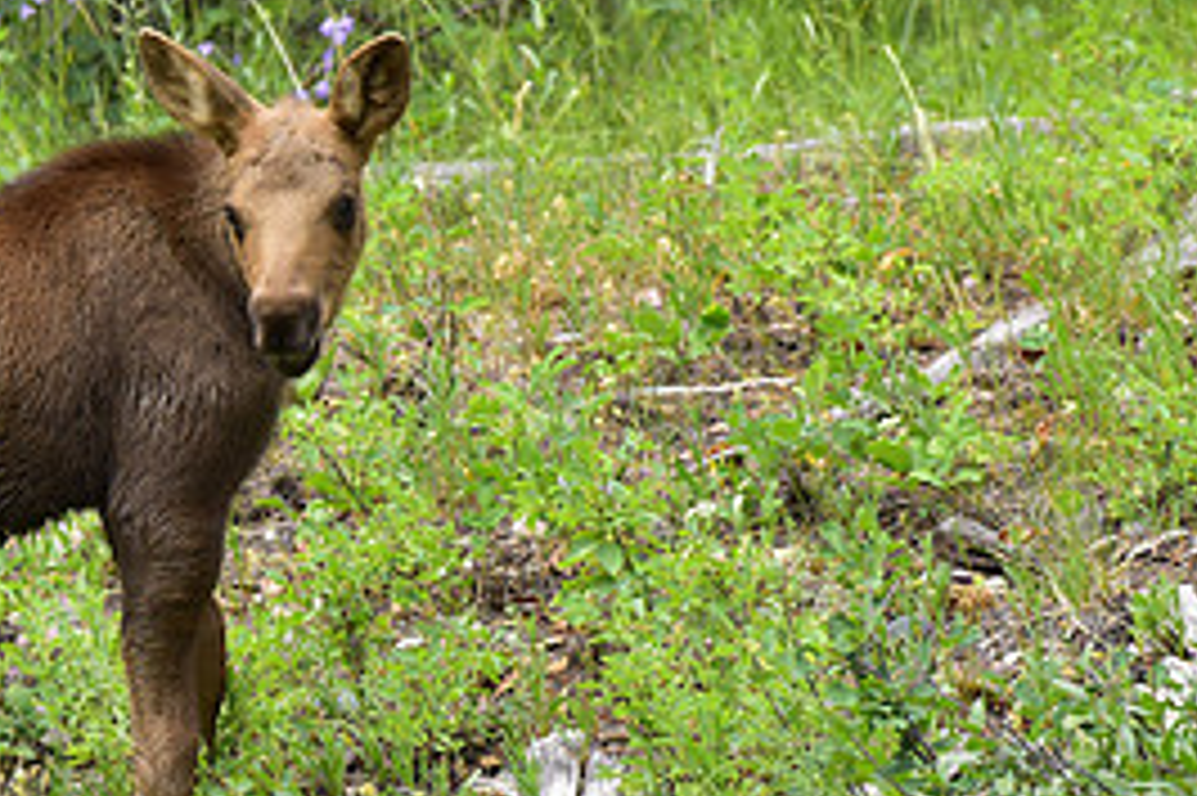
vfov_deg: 1.5
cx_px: 122
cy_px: 483
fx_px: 30470
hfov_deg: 2.2
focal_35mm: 917
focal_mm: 420
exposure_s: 1/250
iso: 800
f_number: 7.1
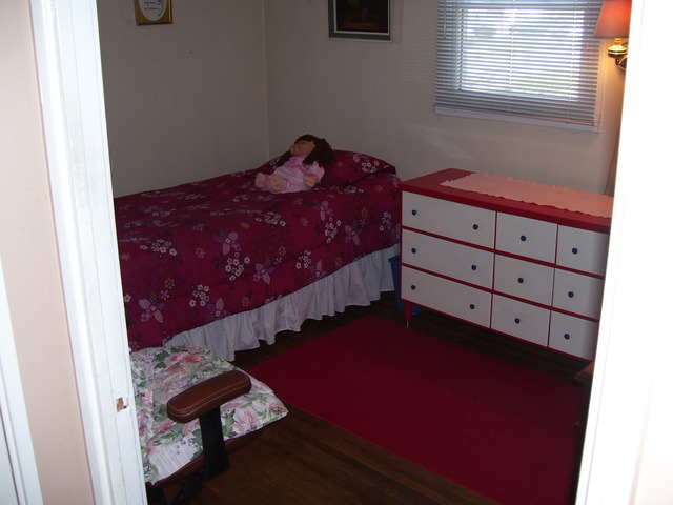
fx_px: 719
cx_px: 336
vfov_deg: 38.7
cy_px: 252
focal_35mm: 37
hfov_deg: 50.1
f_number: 2.7
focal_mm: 6
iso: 80
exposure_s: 1/60
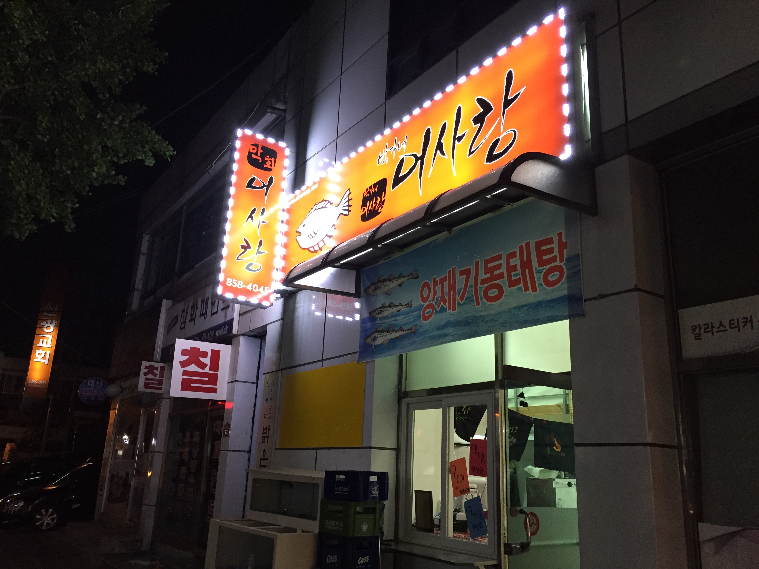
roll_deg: -0.8
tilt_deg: +15.8
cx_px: 380
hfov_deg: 61.7
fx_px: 636
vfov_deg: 48.2
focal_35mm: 29
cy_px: 284
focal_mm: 4.15
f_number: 2.2
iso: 125
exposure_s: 1/30
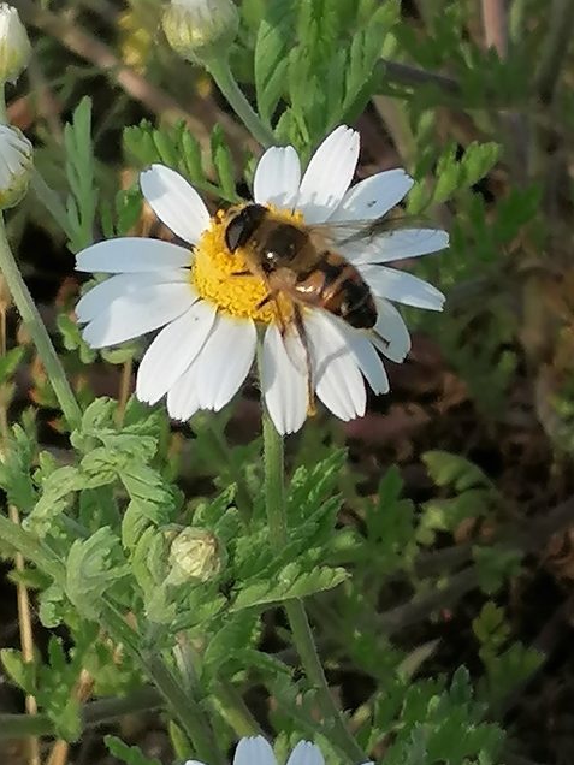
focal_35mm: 162
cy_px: 382
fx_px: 3582
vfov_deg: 12.2
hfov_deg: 9.2
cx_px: 286
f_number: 1.8
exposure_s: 1/905
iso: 50
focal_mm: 4.75
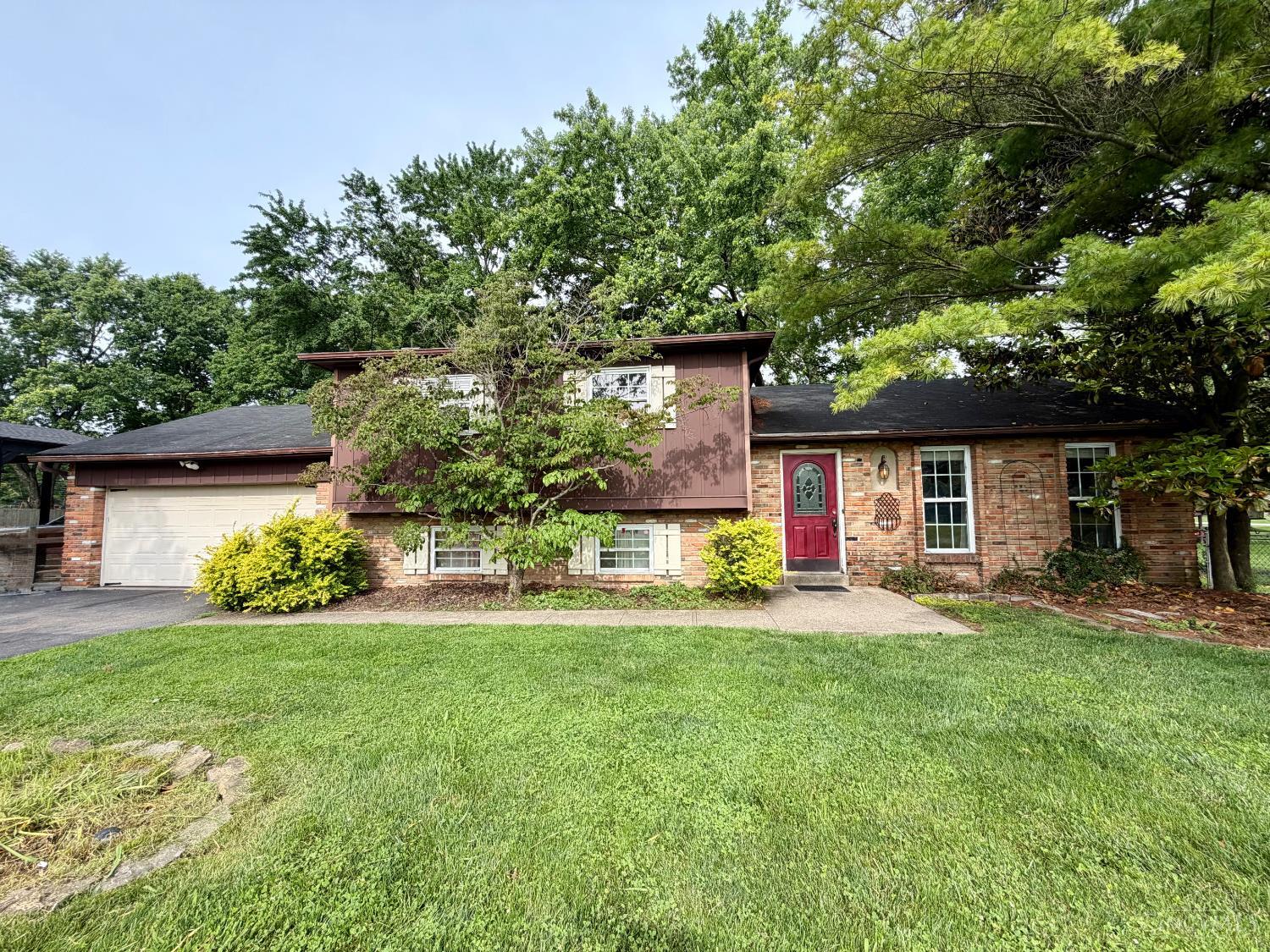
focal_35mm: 14
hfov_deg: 102.1
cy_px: 476
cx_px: 635
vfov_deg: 85.7
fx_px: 514
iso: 40
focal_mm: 2.22
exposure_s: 1/518
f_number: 2.2
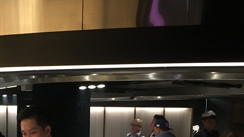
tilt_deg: -8.8
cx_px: 48
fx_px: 492
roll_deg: -1.4
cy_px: 182
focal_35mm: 76
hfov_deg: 27.3
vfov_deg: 15.1
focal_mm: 4.15
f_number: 2.2
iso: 200
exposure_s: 1/30
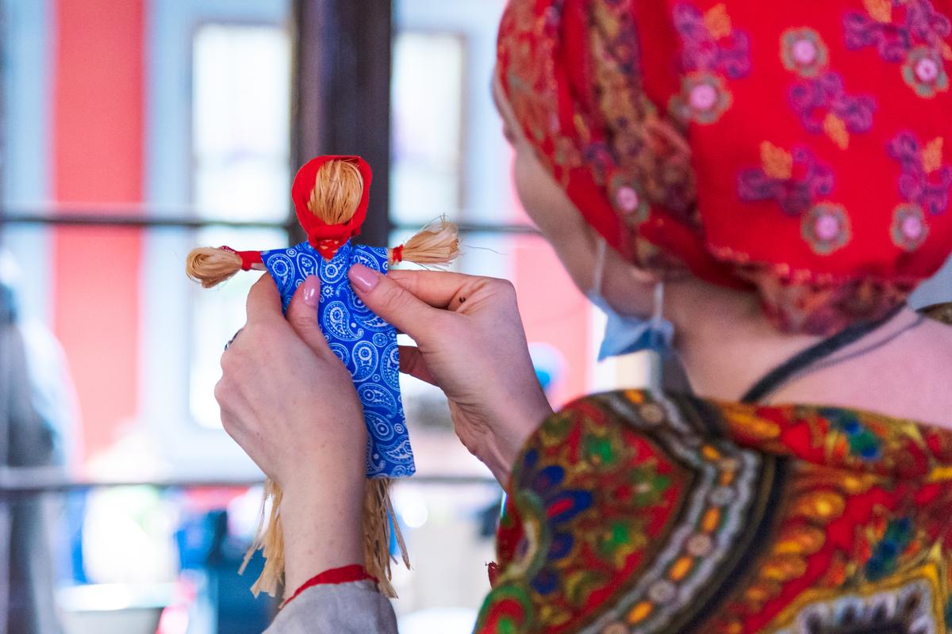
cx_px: 299
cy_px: 330
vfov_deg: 10.4
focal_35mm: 132
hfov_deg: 15.5
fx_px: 3497
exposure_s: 1/125
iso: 3200
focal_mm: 92
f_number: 4
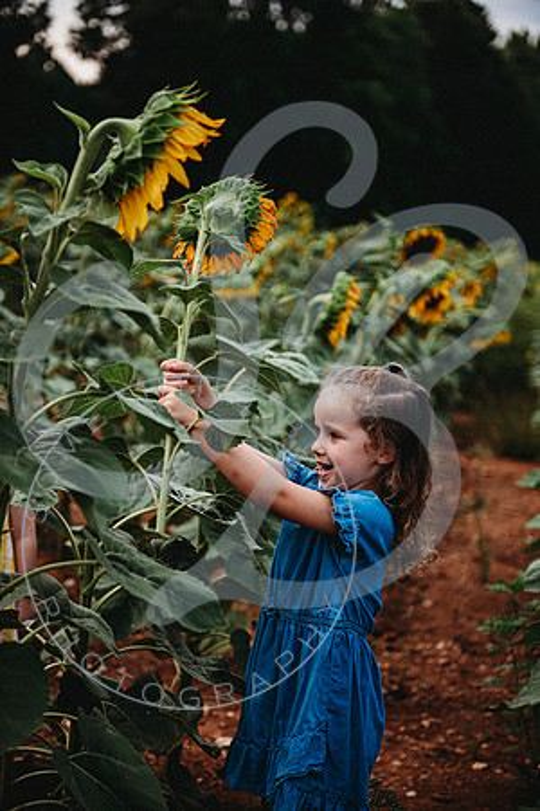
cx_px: 270
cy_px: 406
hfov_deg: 21.9
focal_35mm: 62
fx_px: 1395
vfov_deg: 32.4
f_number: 2.8
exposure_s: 1/640
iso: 100
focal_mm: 62
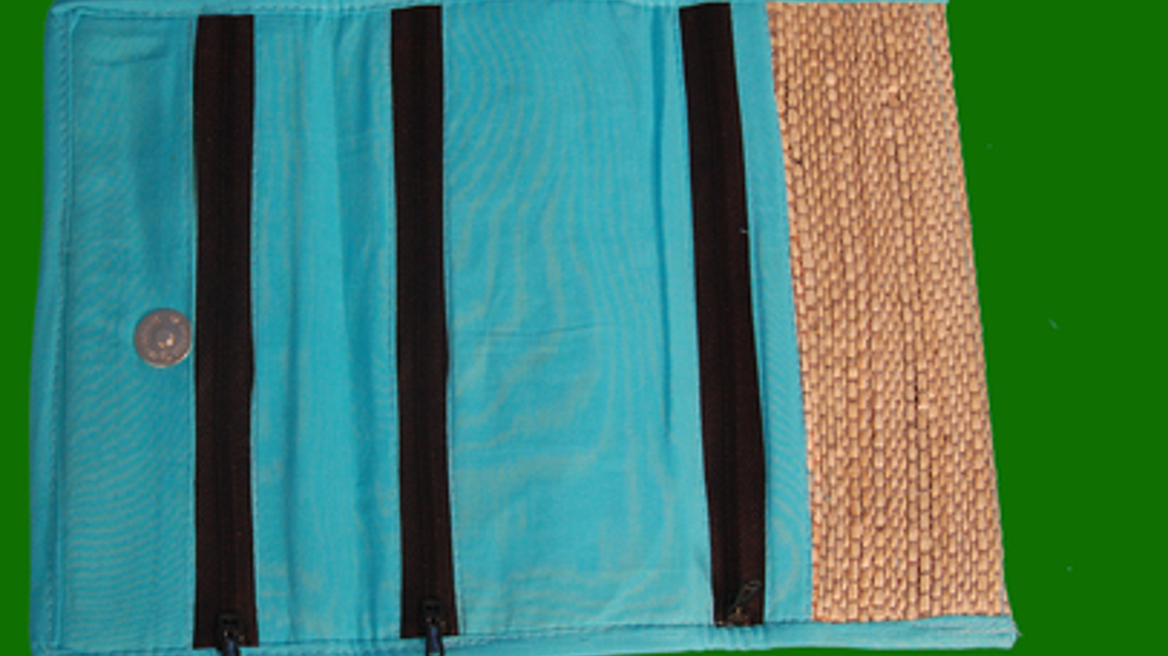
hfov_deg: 31.1
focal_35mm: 68
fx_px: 2094
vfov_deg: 17.8
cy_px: 342
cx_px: 457
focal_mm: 35
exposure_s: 1/125
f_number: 9
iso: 400
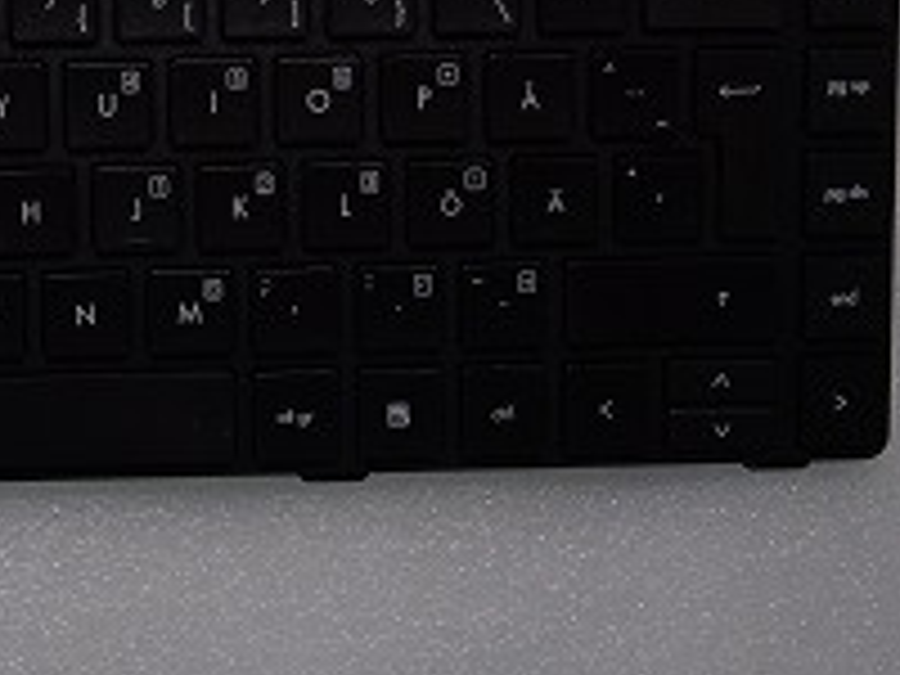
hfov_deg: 27.5
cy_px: 212
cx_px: 86
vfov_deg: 21.5
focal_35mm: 68
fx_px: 1768
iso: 100
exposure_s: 1/13
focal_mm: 6.1
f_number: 5.3
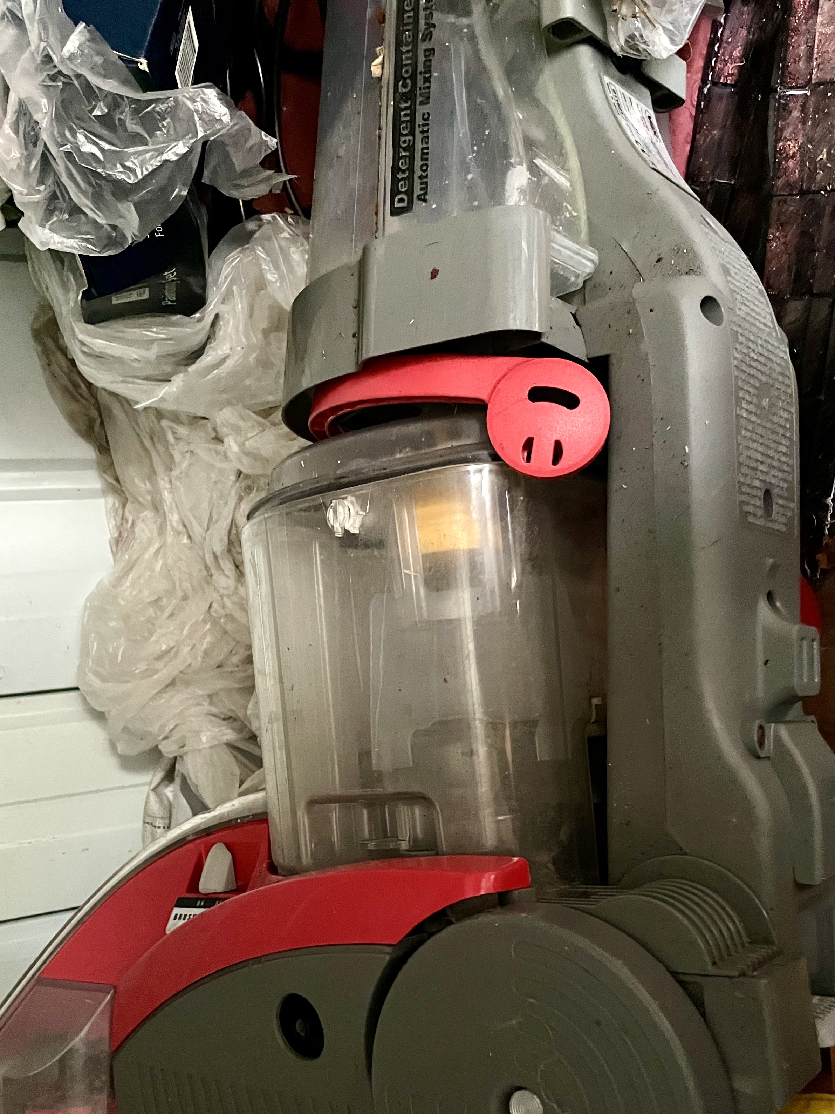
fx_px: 1061
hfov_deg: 42.9
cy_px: 598
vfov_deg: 55.3
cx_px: 393
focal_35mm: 33
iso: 1000
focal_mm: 4.2
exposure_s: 1/30
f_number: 1.6
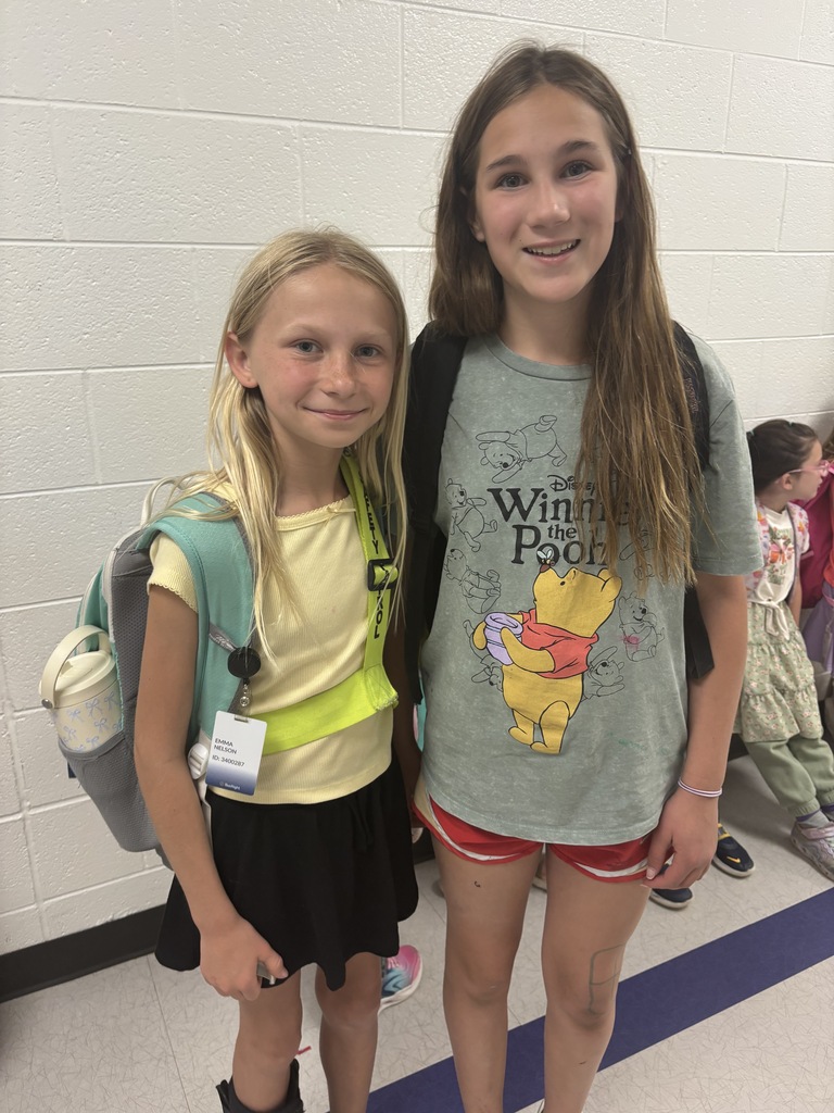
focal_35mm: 26
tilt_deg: -18.2
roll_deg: -0.1
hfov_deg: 53.1
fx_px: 835
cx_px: 417
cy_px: 556
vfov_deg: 67.3
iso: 160
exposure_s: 1/60
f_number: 1.6
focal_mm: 5.96
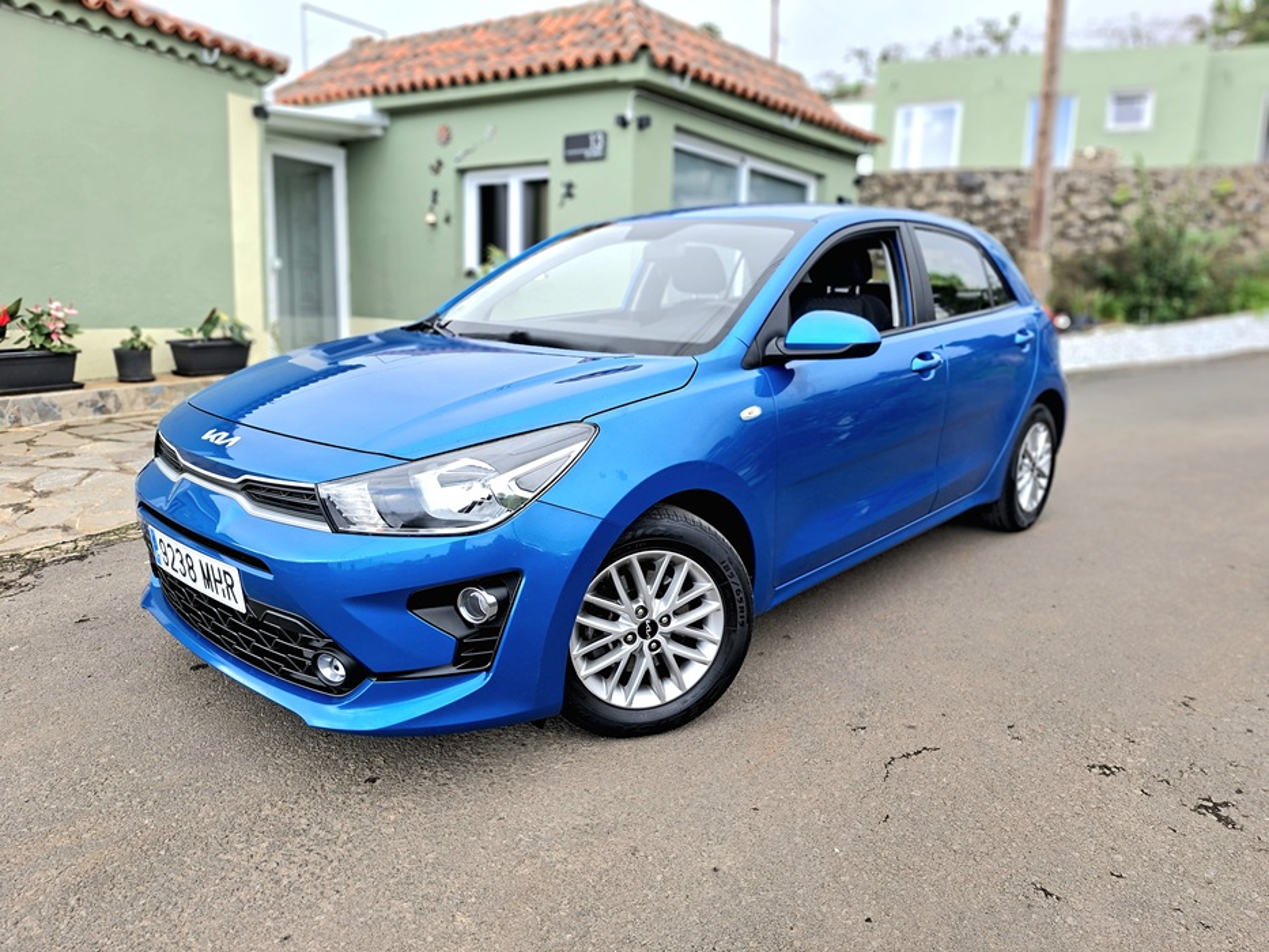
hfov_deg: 73.9
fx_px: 843
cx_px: 634
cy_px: 476
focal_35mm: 23
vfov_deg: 58.9
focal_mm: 5.54
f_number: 1.8
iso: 50
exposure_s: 1/455
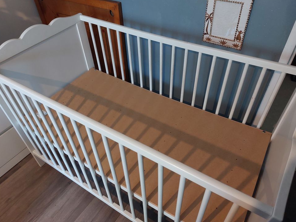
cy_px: 111
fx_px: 222
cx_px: 145
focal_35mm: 26
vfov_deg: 53.0
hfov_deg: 67.3
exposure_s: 1/50
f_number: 1.8
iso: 640
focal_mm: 5.23
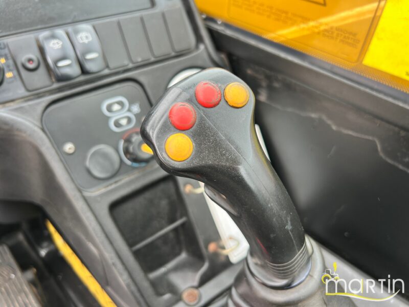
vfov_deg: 53.1
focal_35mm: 26
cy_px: 154
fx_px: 307
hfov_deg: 67.3
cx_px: 204
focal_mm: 5.7
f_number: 1.5
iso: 32
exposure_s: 1/140
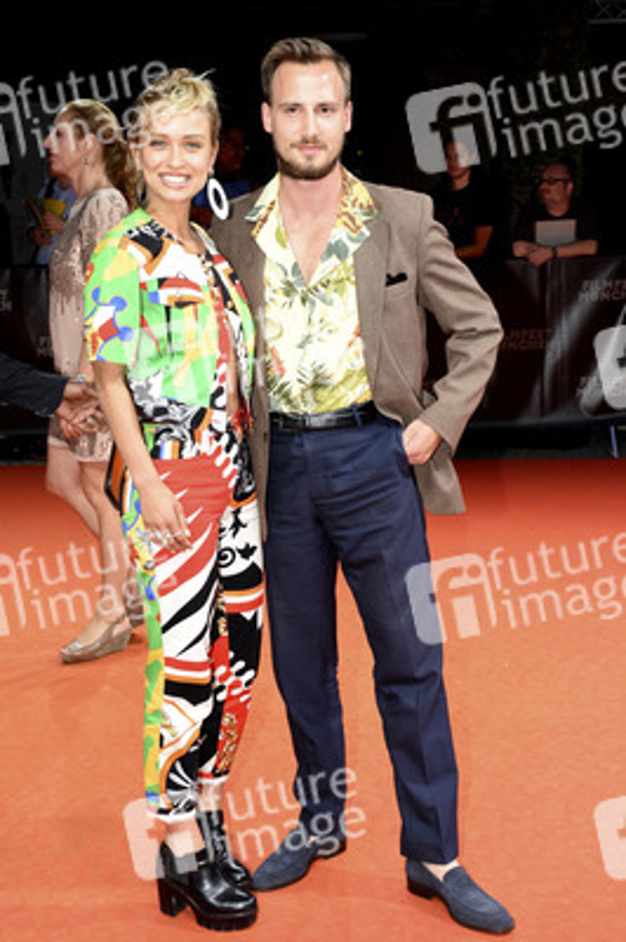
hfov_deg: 26.4
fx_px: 1332
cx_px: 313
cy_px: 471
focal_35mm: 51
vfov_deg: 38.9
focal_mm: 34
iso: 400
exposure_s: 1/160
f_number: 6.3
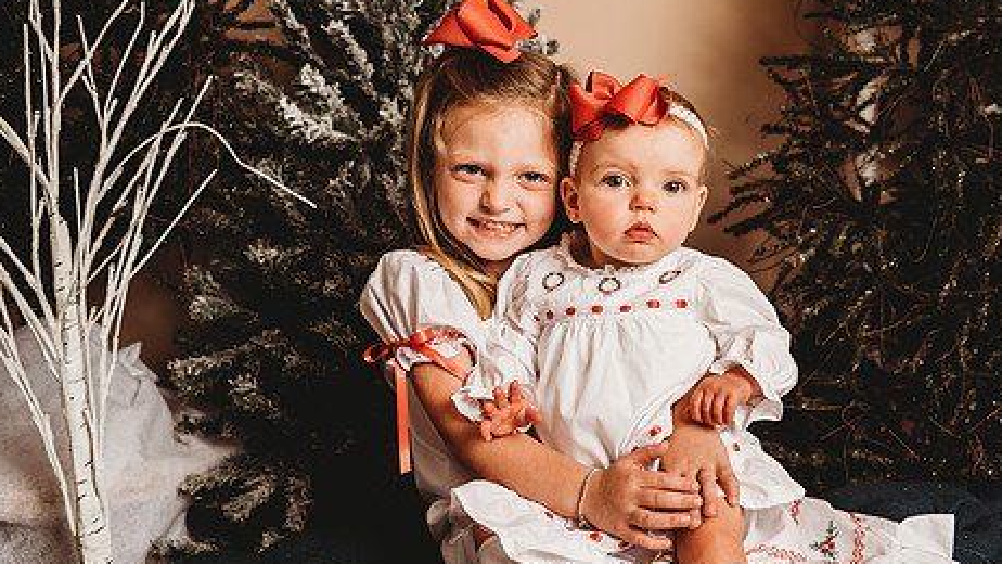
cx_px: 614
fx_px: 1222
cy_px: 251
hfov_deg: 44.3
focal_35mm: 46
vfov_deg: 26.0
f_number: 4
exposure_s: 1/160
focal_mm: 35
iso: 100
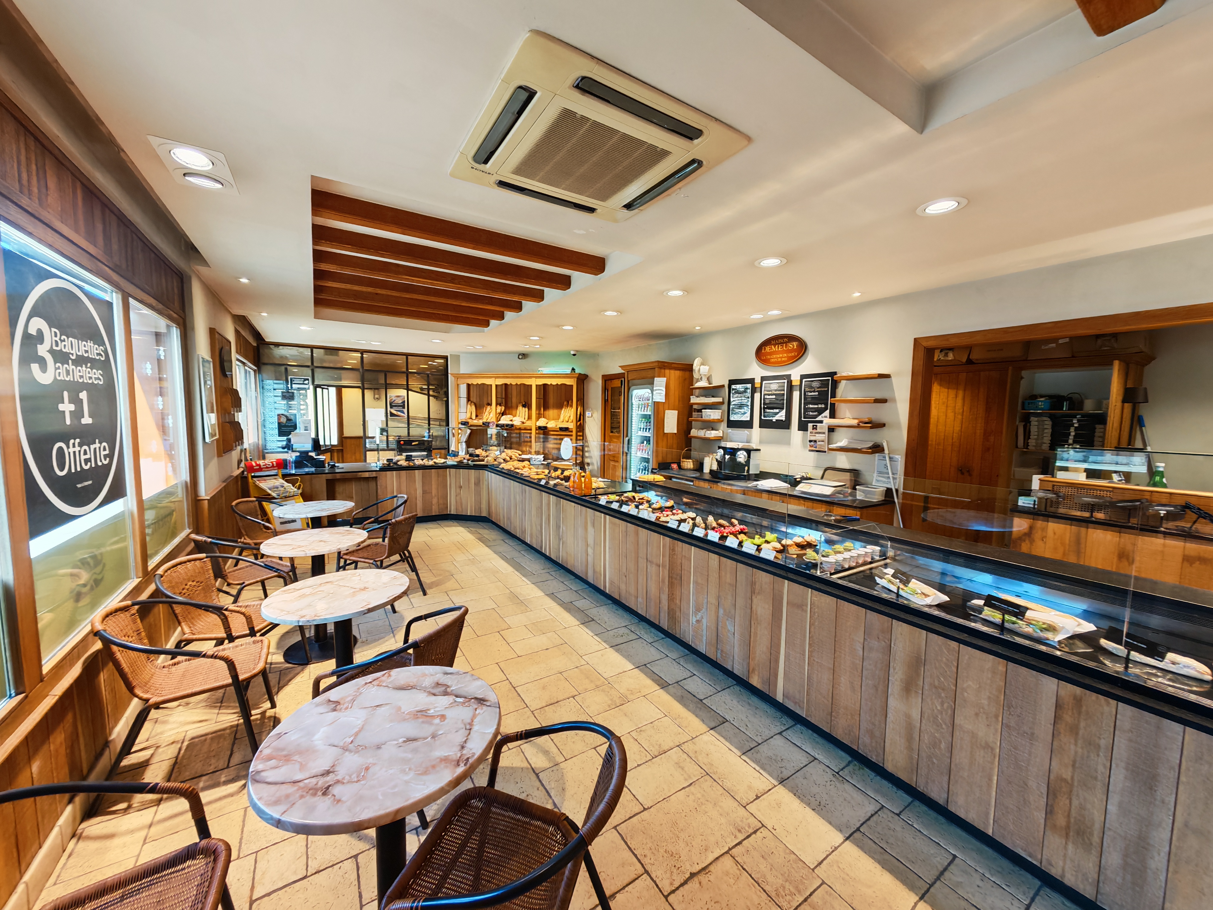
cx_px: 606
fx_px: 420
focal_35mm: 12
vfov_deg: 94.5
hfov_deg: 110.5
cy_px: 455
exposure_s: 1/50
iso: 125
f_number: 2
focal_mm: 1.82
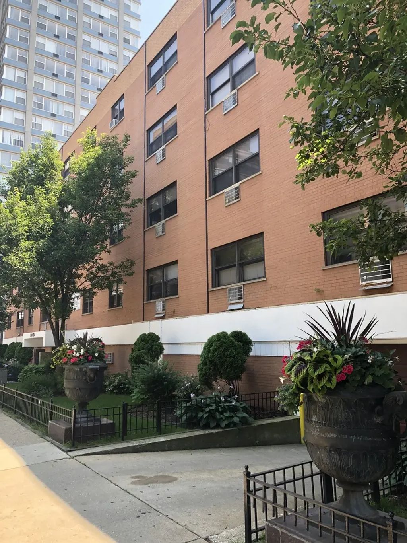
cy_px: 272
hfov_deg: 49.8
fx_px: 439
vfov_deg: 63.4
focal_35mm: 28
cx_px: 204
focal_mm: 3.99
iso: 20
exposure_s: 1/304
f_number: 1.8
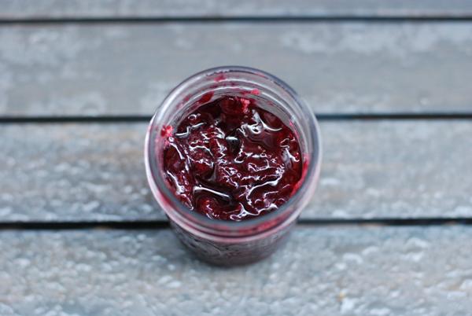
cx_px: 236
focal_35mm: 75
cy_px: 158
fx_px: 985
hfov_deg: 27.0
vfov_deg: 18.2
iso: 800
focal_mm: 50
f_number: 2.5
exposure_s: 1/125
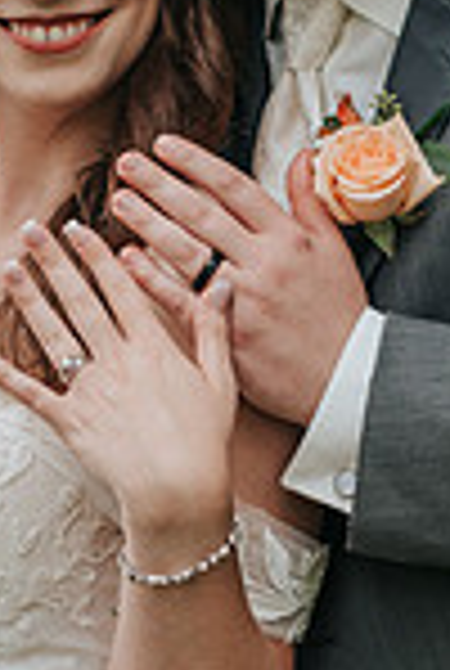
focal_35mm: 226
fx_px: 4218
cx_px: 252
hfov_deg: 6.1
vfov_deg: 9.1
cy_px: 328
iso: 200
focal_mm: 50
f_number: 2.8
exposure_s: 1/800
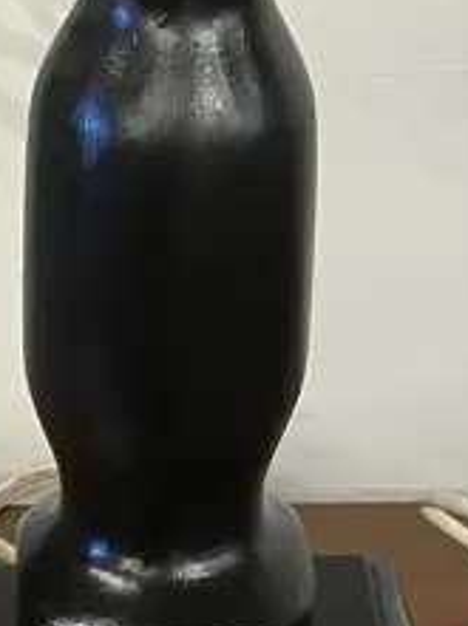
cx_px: 281
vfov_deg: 14.3
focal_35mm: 130
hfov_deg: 11.4
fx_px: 2350
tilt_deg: -8.9
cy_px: -289
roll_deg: -0.1
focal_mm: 3.99
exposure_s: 1/50
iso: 80
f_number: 1.8
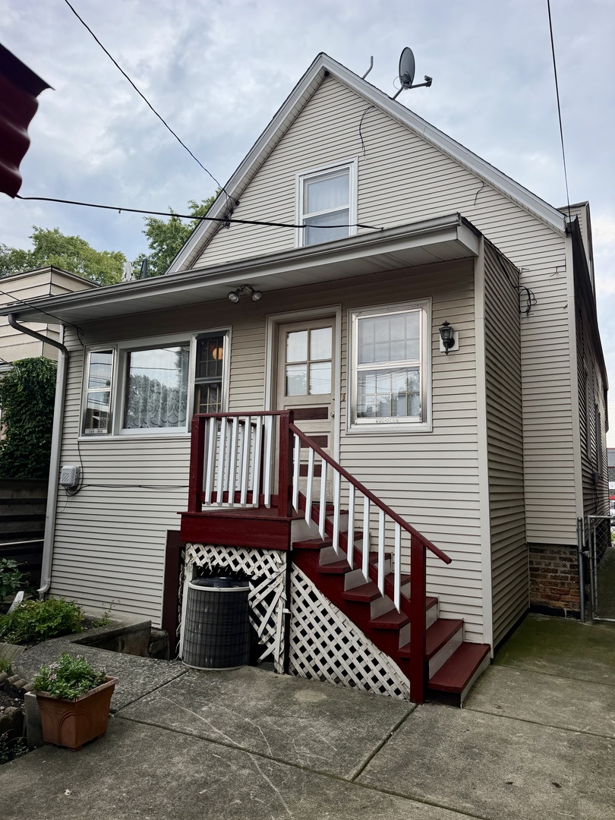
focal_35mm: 24
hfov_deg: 56.8
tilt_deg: +7.3
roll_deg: -1.7
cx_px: 308
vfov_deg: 71.6
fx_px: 569
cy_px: 410
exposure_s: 1/1271
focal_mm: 6.76
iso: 100
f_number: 1.78
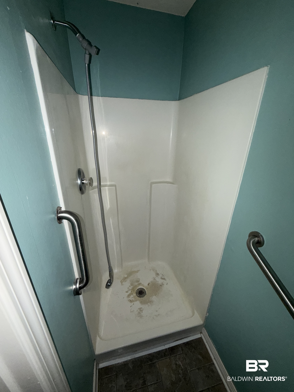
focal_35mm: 14
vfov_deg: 102.1
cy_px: 196
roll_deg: -0.5
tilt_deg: -22.0
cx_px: 147
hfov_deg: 85.7
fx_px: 159
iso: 125
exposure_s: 1/30
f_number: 2.2
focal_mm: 2.22
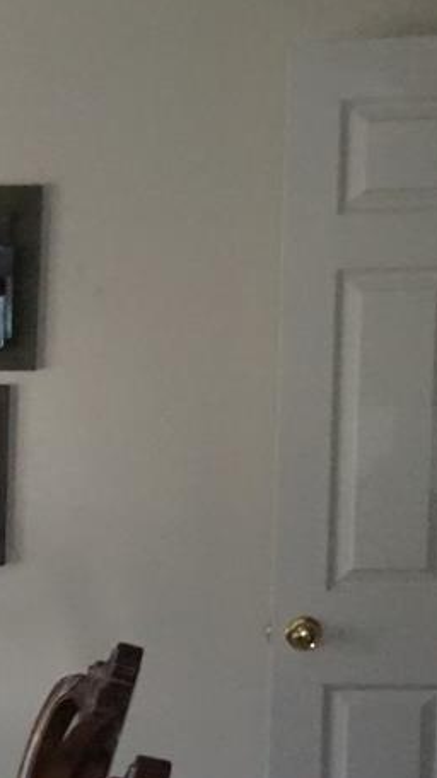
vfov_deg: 17.0
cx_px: -608
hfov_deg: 8.9
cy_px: 752
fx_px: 2558
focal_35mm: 124
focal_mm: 24
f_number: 18
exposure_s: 1/20
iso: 3200
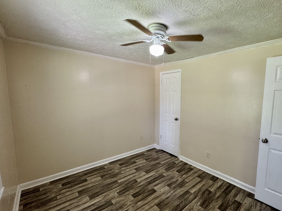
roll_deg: -1.3
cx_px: 164
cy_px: 109
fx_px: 138
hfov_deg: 90.2
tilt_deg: -6.3
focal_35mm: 17
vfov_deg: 74.7
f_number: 2.2
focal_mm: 2.22
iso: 200
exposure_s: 1/120
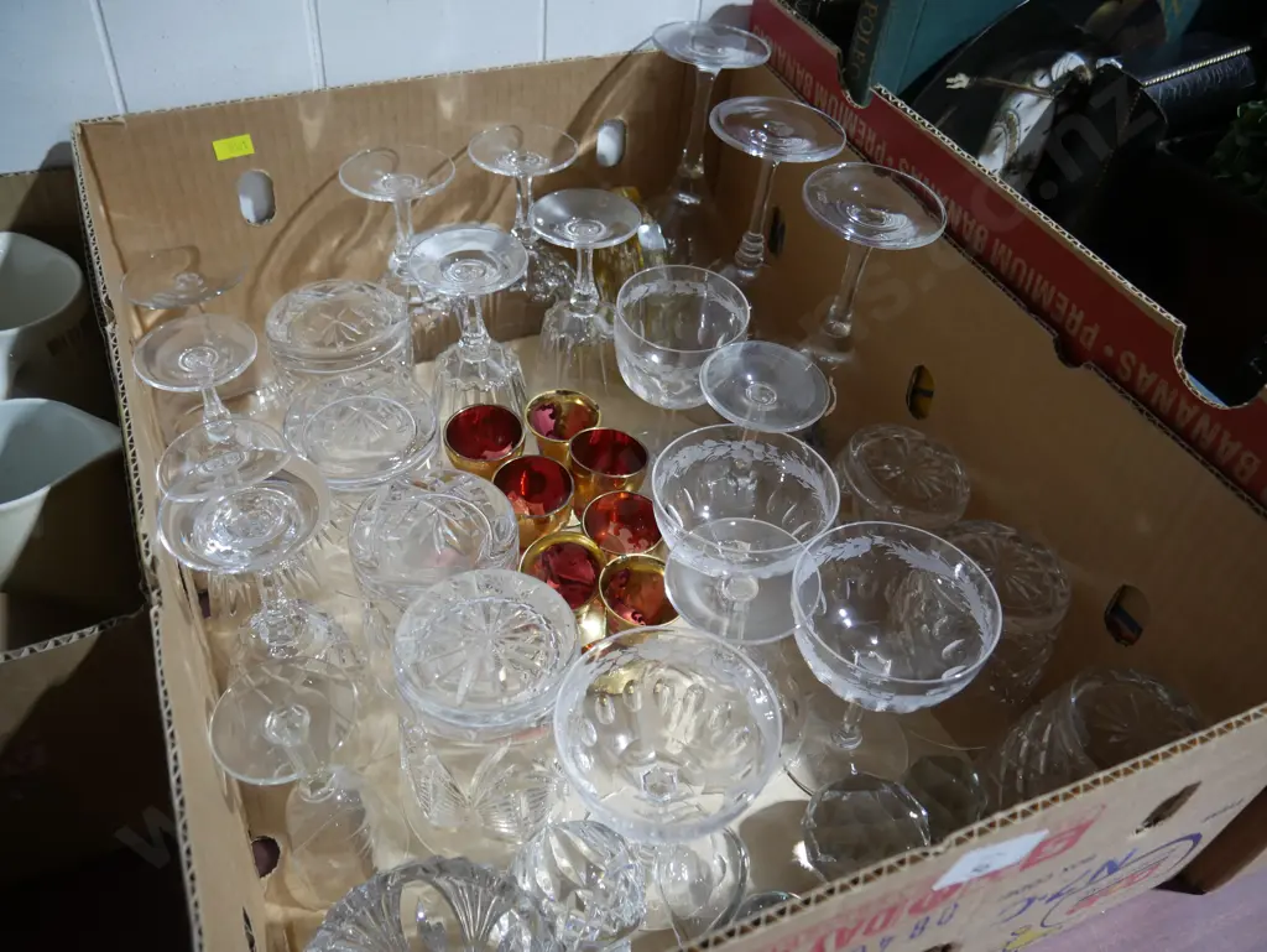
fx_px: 1025
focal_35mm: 28
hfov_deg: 63.4
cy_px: 476
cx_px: 634
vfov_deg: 49.8
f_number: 3.5
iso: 640
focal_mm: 14
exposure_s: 1/60
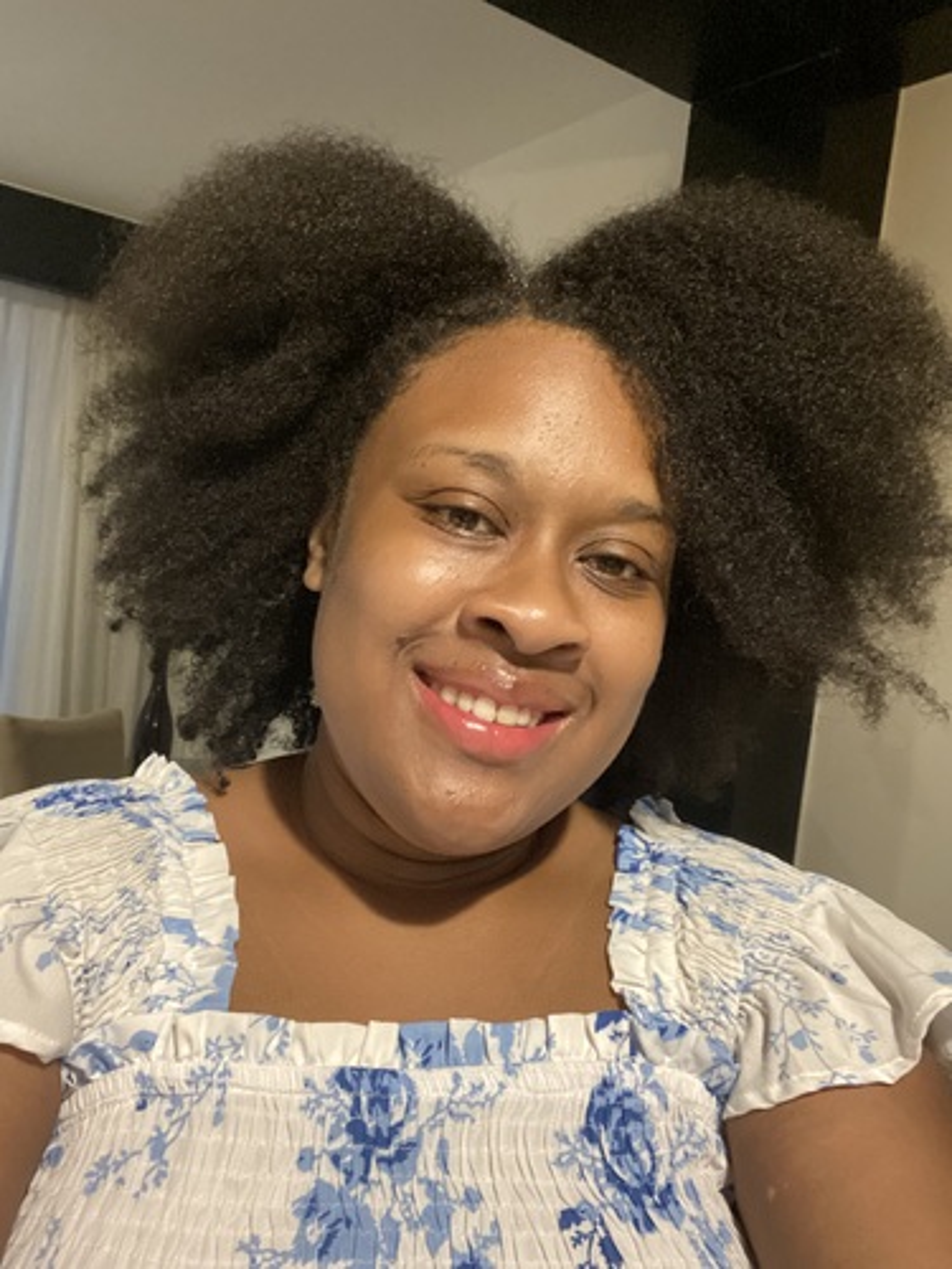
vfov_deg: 60.0
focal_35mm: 30
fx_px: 1100
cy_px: 634
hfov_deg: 46.8
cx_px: 476
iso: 640
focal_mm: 2.71
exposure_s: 1/15
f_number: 2.2
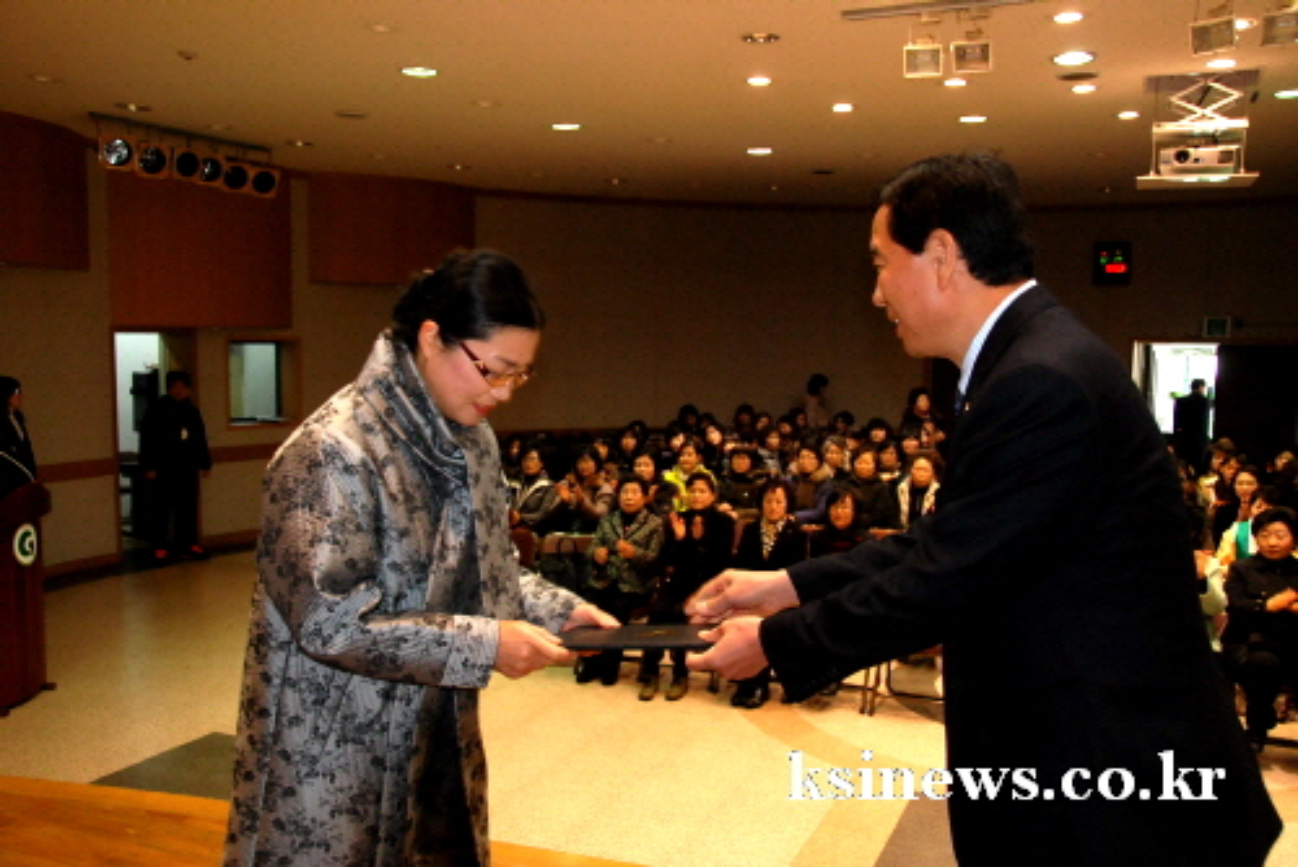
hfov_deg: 57.2
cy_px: 434
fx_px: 1190
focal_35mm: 33
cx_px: 649
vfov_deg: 40.0
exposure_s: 1/60
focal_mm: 22
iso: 800
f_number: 5
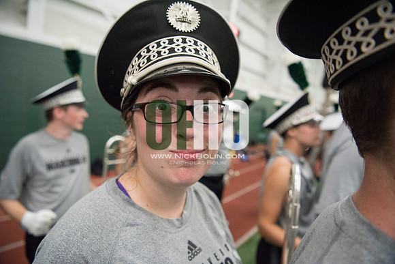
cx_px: 198
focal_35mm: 24
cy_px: 132
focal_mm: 24
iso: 3200
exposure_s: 1/250
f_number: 3.2
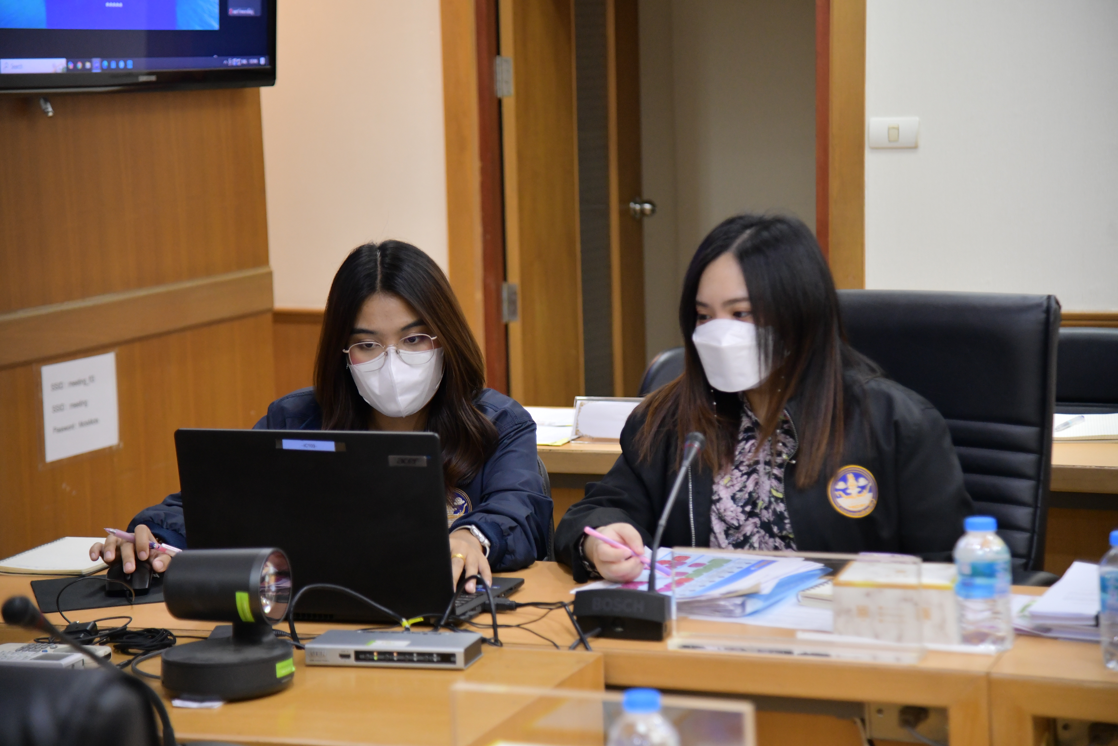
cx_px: 559
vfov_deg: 16.1
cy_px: 373
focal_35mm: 85
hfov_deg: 23.9
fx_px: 2640
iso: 2000
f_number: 4
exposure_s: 1/200
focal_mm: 85
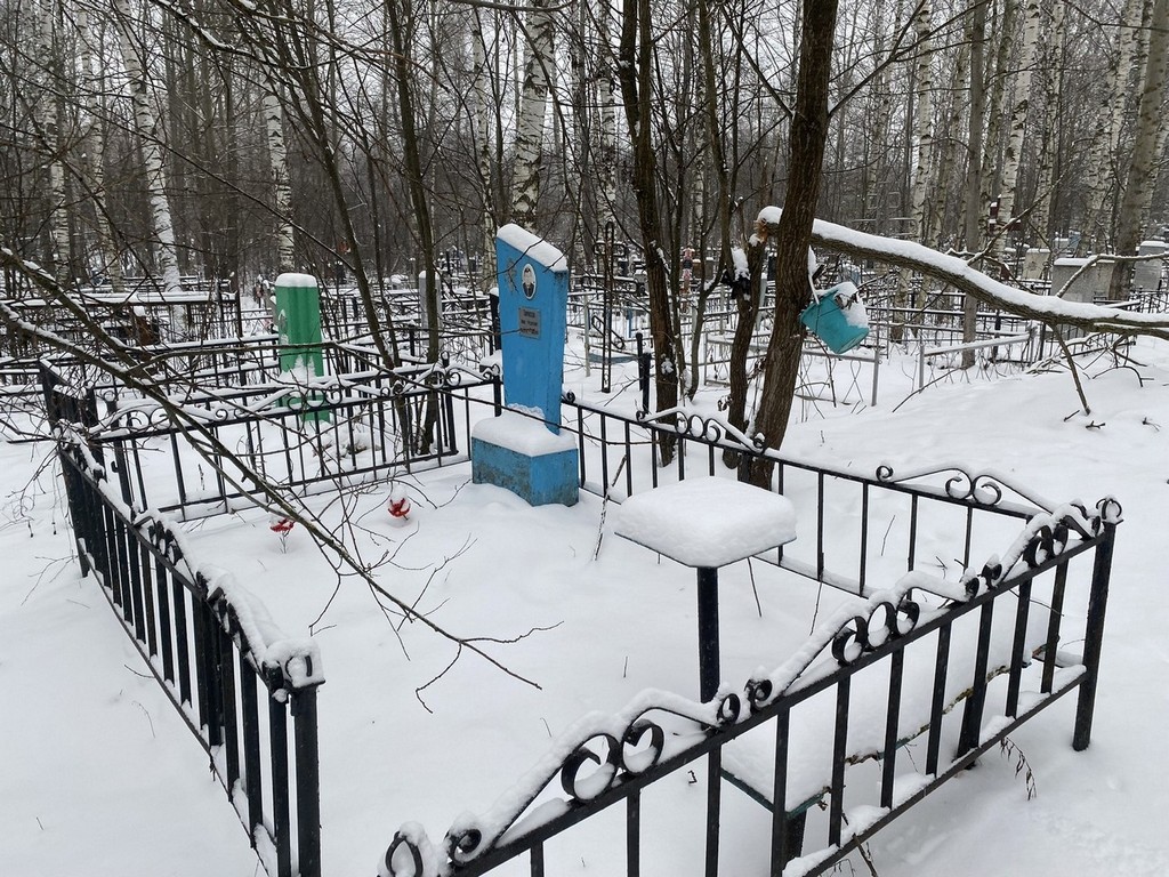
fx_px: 878
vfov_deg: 53.1
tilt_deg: -10.3
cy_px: 438
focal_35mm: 26
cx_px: 584
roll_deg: -4.0
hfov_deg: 67.3
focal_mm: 4.25
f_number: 1.8
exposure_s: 1/212
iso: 32
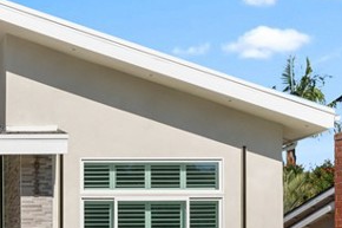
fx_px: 1073
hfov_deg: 16.2
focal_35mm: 113
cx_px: -208
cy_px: 212
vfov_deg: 12.0
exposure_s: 1/800
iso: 640
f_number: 9
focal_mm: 32
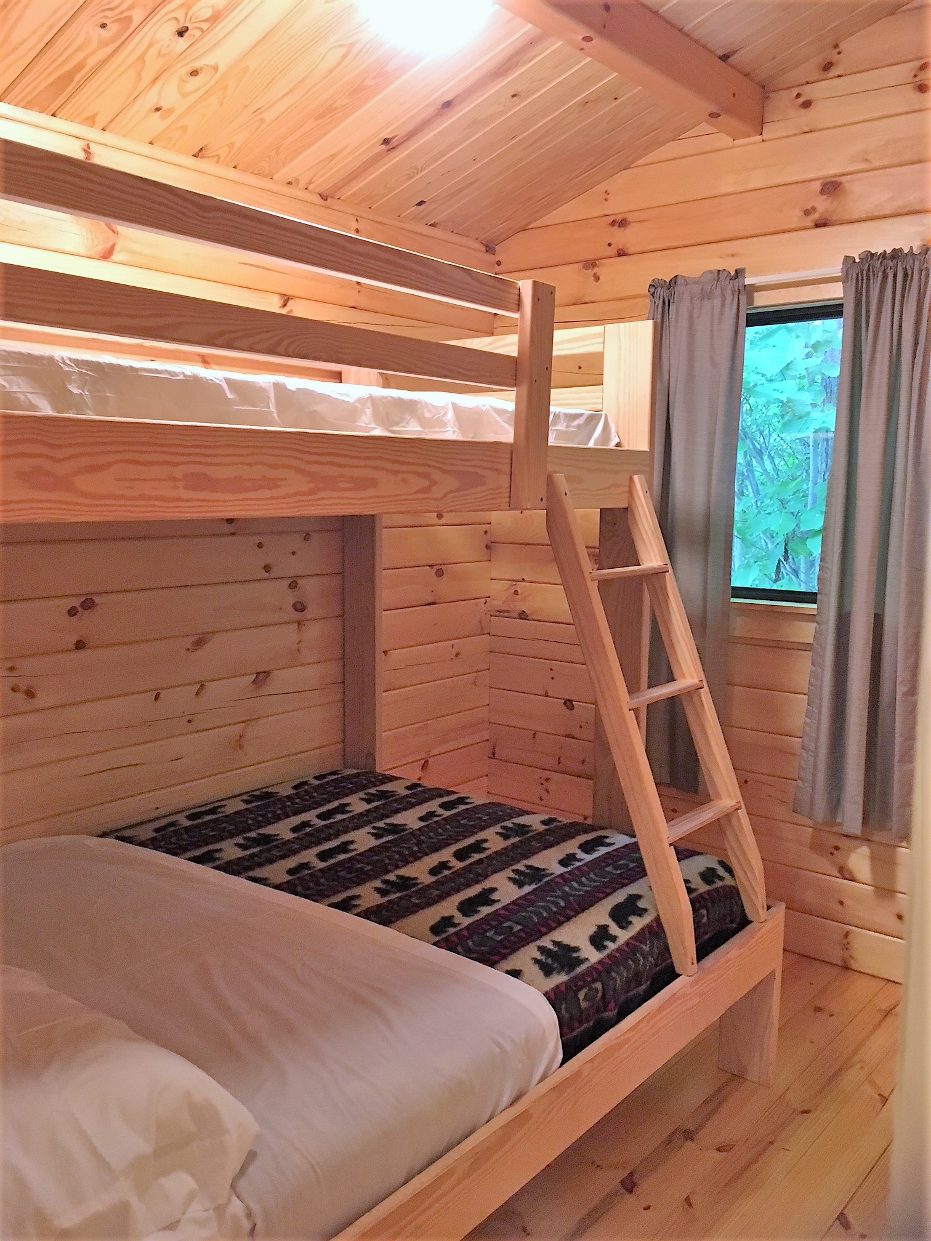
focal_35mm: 29
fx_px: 1040
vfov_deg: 61.7
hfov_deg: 48.2
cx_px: 466
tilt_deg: -7.3
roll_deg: +0.2
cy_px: 620
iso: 200
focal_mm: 4.15
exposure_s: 1/20
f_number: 2.2
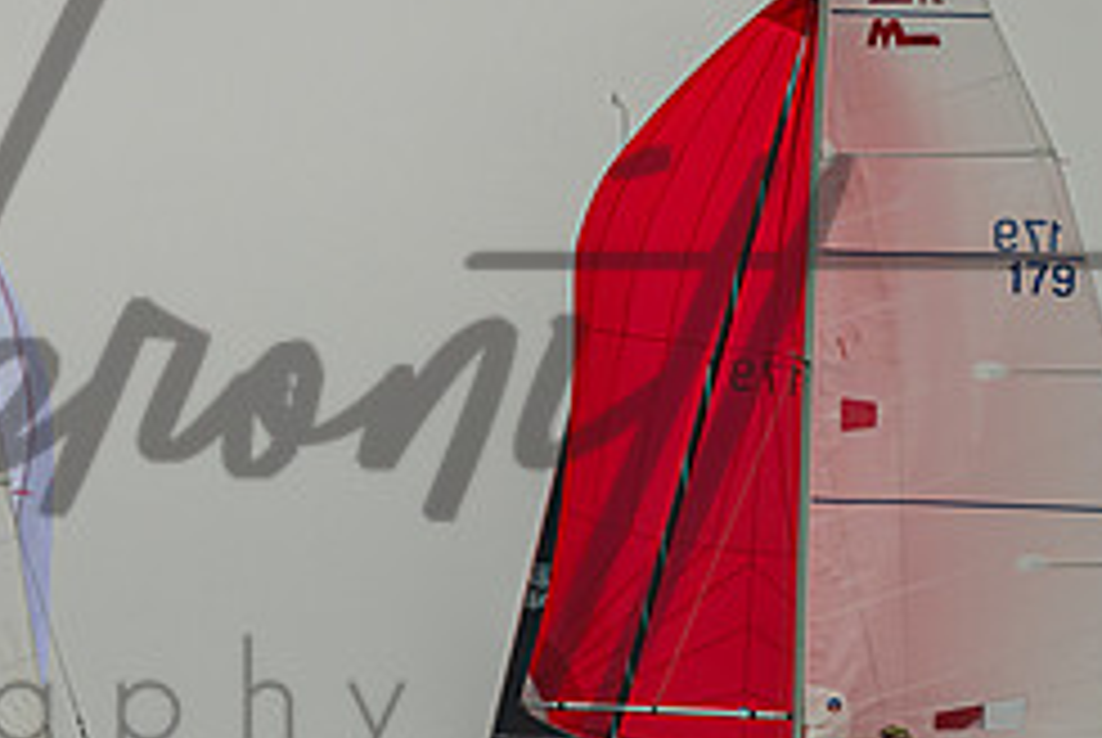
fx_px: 15753
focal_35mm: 514
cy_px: 562
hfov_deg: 4.0
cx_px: 207
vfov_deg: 2.7
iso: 200
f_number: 4.8
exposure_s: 1/4000
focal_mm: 175
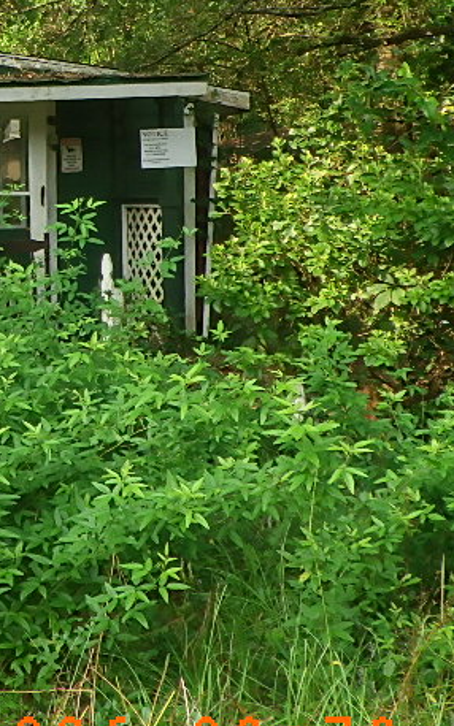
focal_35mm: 83
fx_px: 1644
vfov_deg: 24.6
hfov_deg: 13.6
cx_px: -433
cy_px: 178
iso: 125
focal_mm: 5
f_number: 4.2
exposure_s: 1/125
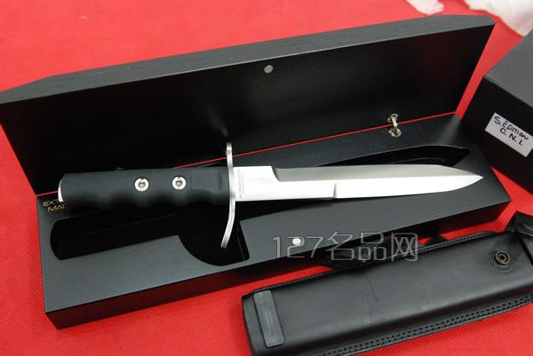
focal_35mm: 36
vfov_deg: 36.9
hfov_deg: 53.1
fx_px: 533
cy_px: 178
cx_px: 266
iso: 1600
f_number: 5.6
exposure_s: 1/8
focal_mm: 24
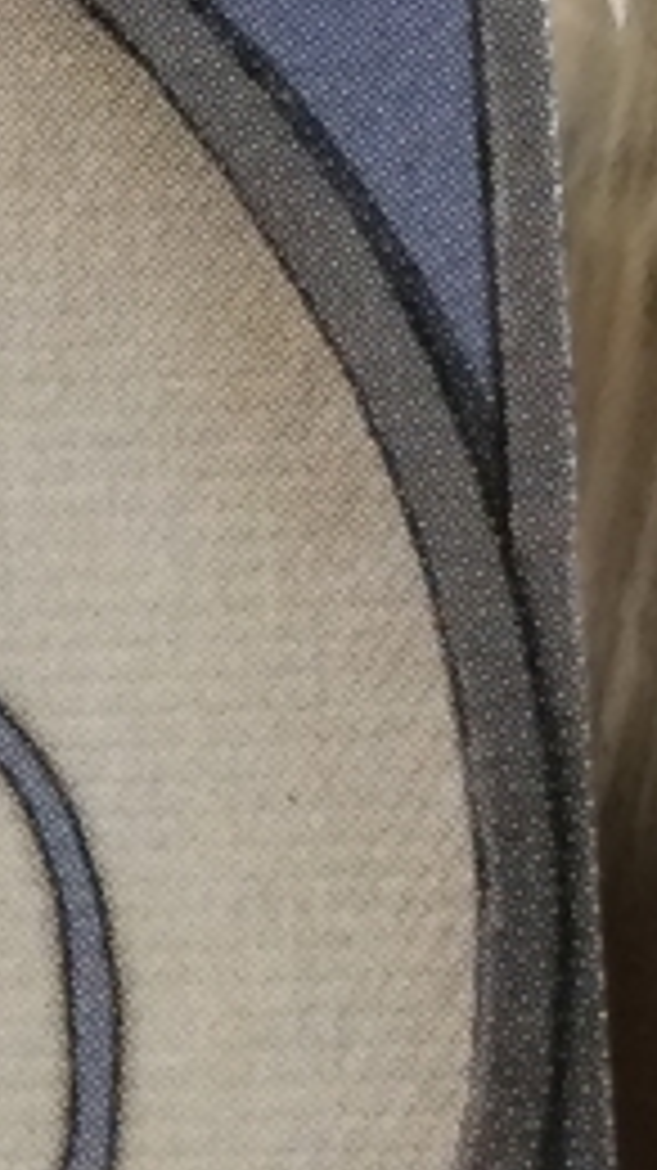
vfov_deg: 14.3
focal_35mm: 146
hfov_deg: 7.7
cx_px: -958
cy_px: 1386
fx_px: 4528
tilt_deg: -80.8
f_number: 2.2
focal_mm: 4.15
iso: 100
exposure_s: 1/30
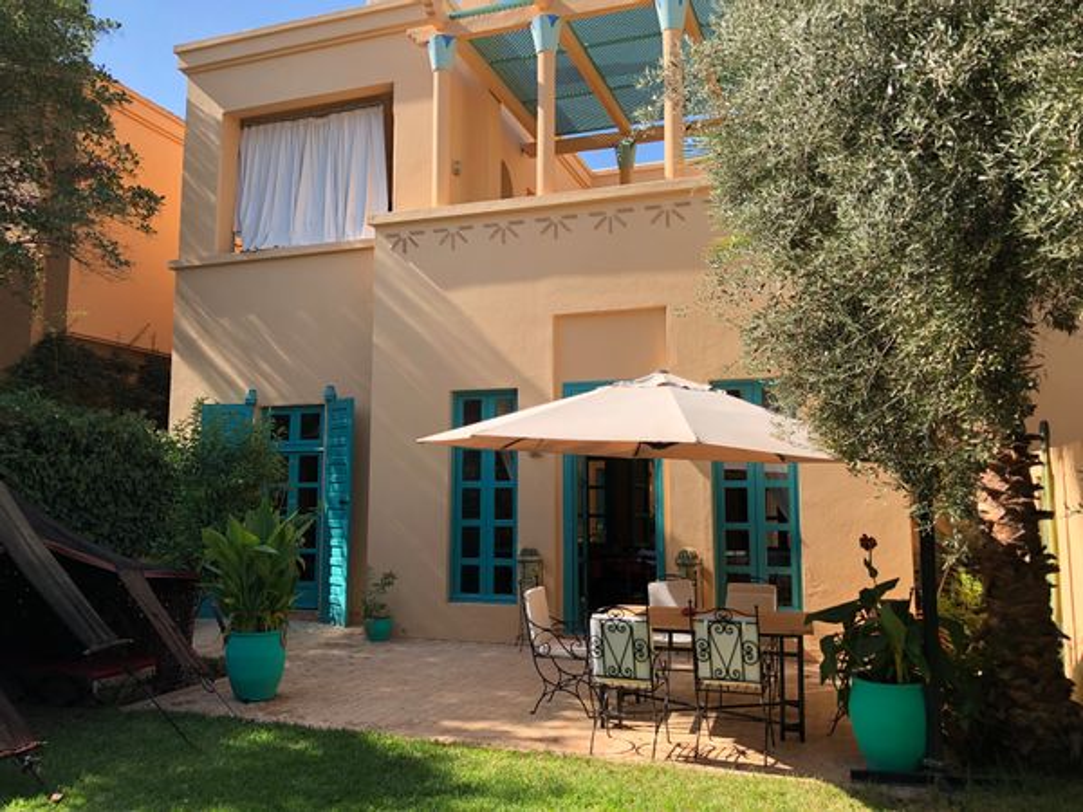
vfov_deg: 48.2
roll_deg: +0.1
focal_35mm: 29
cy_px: 406
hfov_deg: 61.7
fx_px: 907
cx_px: 542
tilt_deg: +5.4
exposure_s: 1/631
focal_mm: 3.99
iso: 20
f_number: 1.8
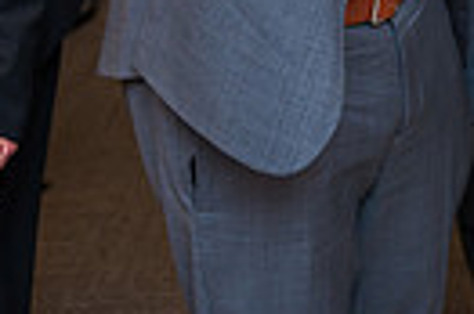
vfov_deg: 11.3
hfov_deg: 18.3
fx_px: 1394
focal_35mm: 106
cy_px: -361
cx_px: 575
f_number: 3.2
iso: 400
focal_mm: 24
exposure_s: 1/200
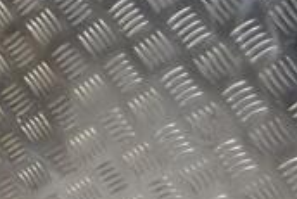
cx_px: -190
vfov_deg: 14.4
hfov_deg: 18.4
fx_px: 776
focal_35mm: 94
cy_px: 17
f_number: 5
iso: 400
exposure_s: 1/100
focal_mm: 18
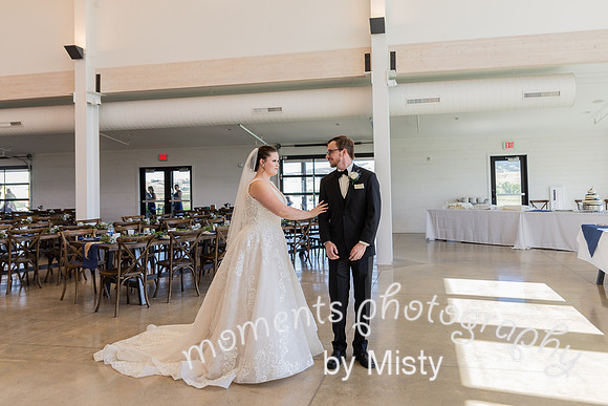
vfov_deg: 47.8
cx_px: 342
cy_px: 178
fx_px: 456
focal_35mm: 27
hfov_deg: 67.1
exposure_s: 1/160
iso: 320
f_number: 3.2
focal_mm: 24
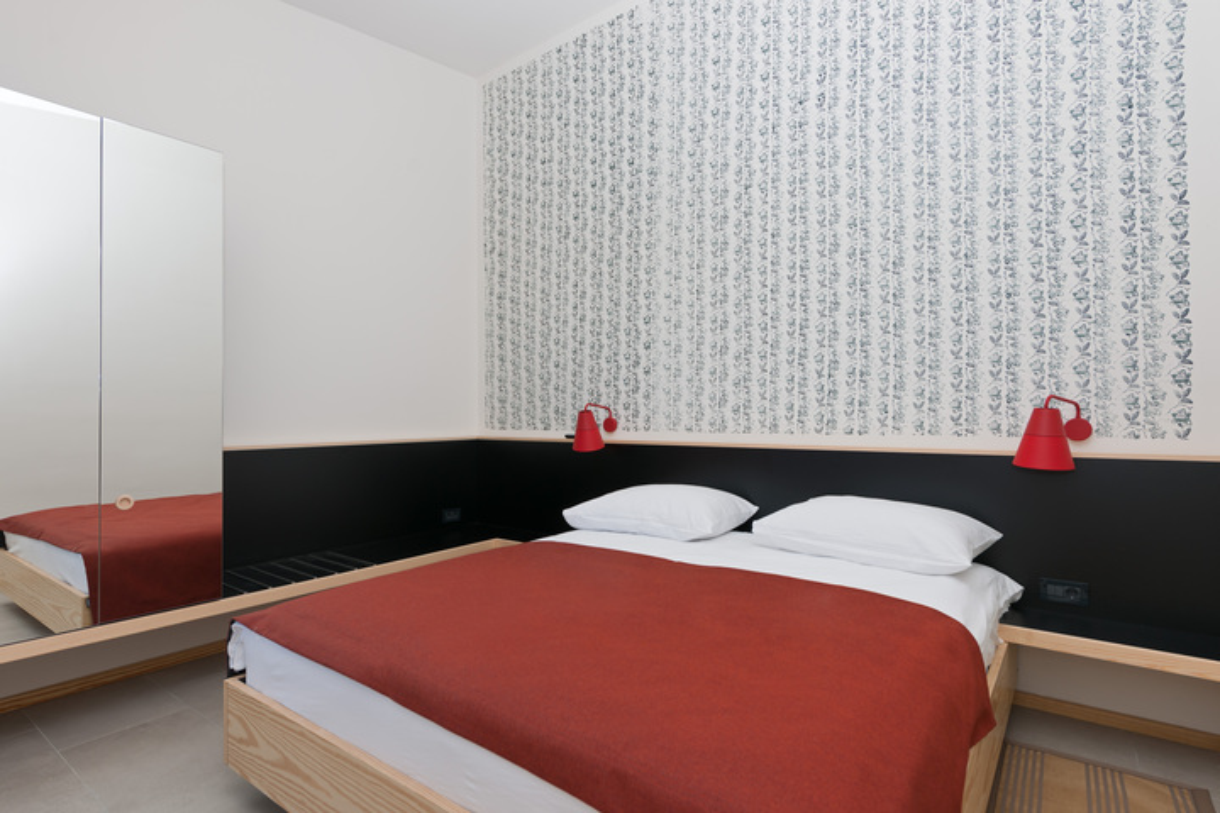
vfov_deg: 64.6
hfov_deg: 86.9
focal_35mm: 19
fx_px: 644
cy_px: 406
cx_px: 610
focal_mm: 19
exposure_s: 1/250
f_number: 5.6
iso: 100
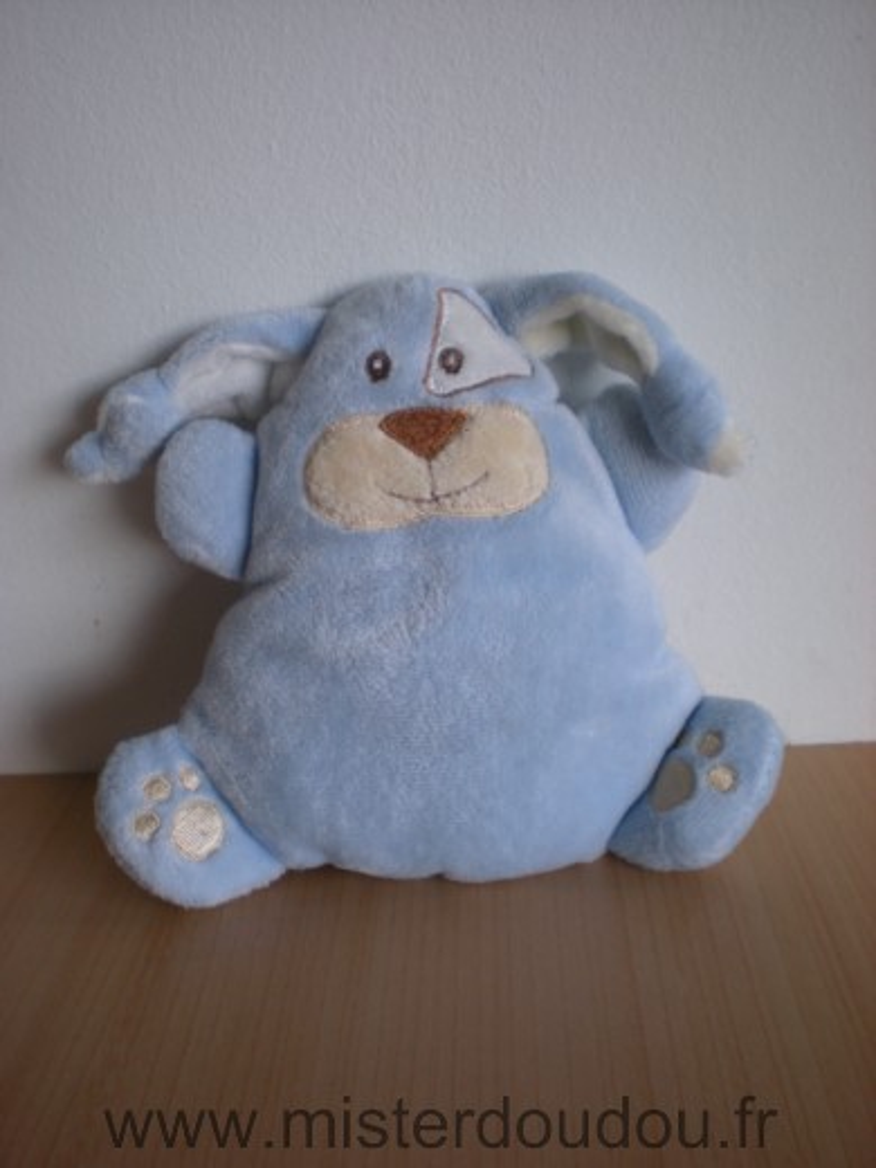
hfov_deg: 37.7
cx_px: 438
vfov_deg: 49.0
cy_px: 584
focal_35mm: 38
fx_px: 1282
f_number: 3.1
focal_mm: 6.3
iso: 113
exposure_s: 1/62
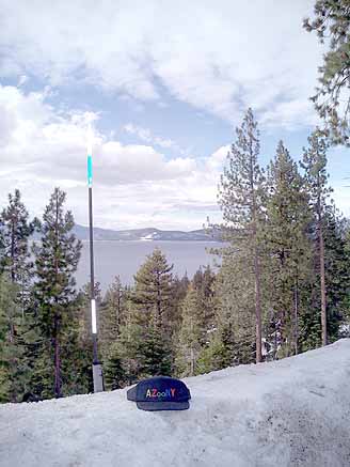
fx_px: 472
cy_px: 234
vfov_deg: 52.6
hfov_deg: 40.7
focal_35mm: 35
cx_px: 175
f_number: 4.2
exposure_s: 1/500
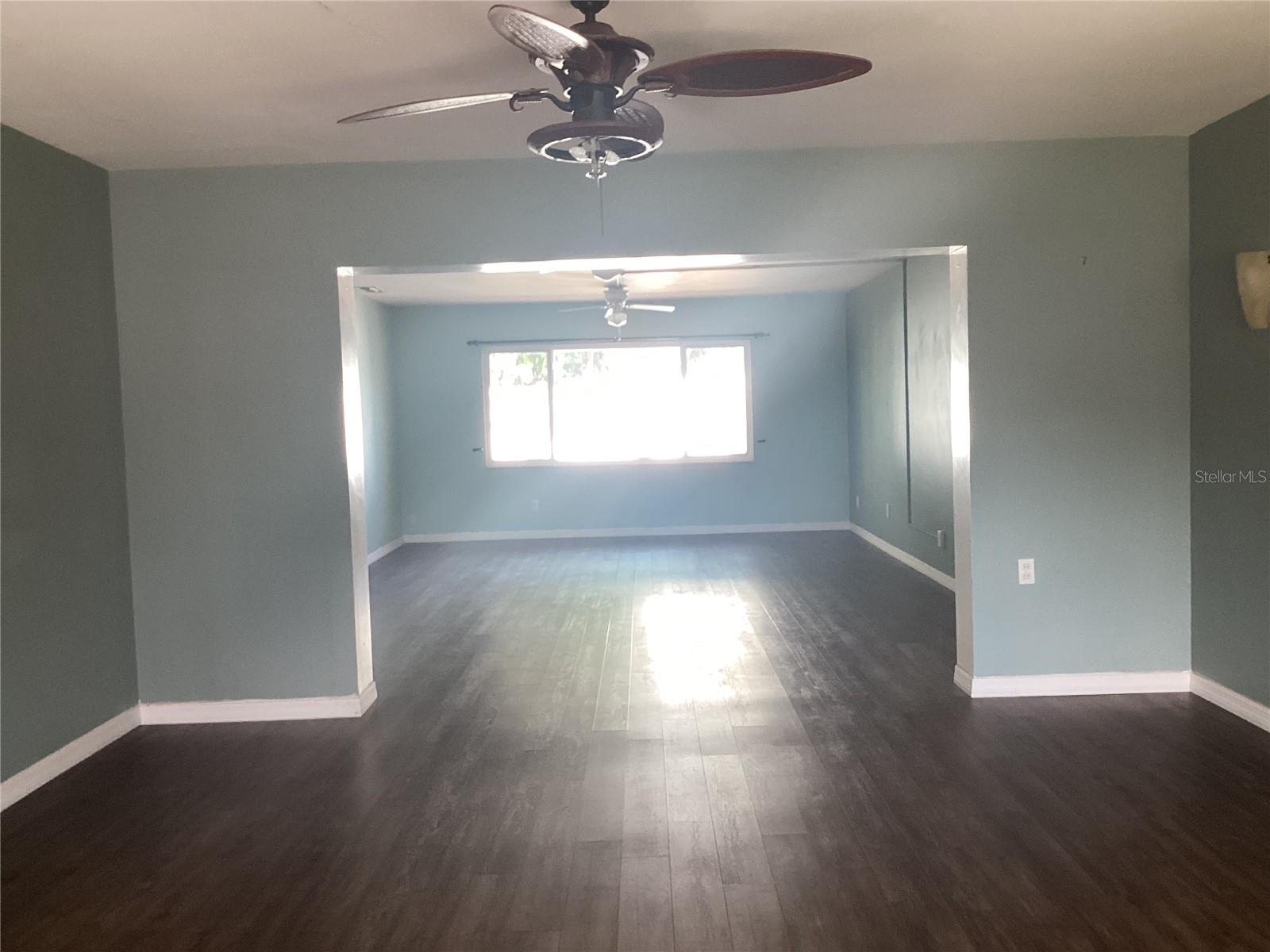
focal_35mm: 31
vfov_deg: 45.4
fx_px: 1137
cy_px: 476
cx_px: 635
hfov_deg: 58.4
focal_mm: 3.3
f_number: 2.4
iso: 100
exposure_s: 1/60
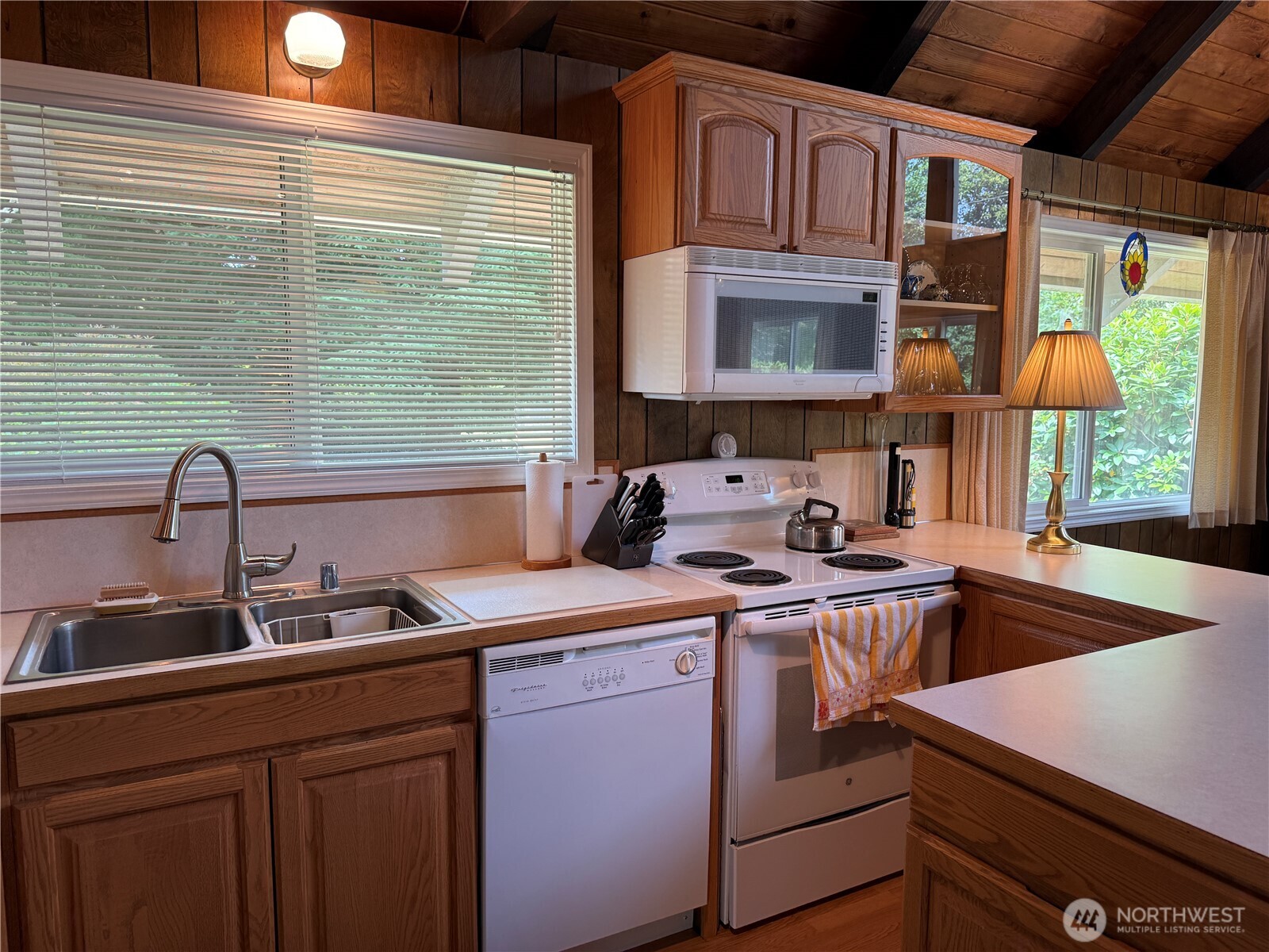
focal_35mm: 24
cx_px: 634
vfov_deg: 56.8
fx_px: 880
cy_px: 476
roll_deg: -0.6
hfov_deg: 71.6
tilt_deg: -5.2
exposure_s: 1/120
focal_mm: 6.76
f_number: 1.78
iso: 100
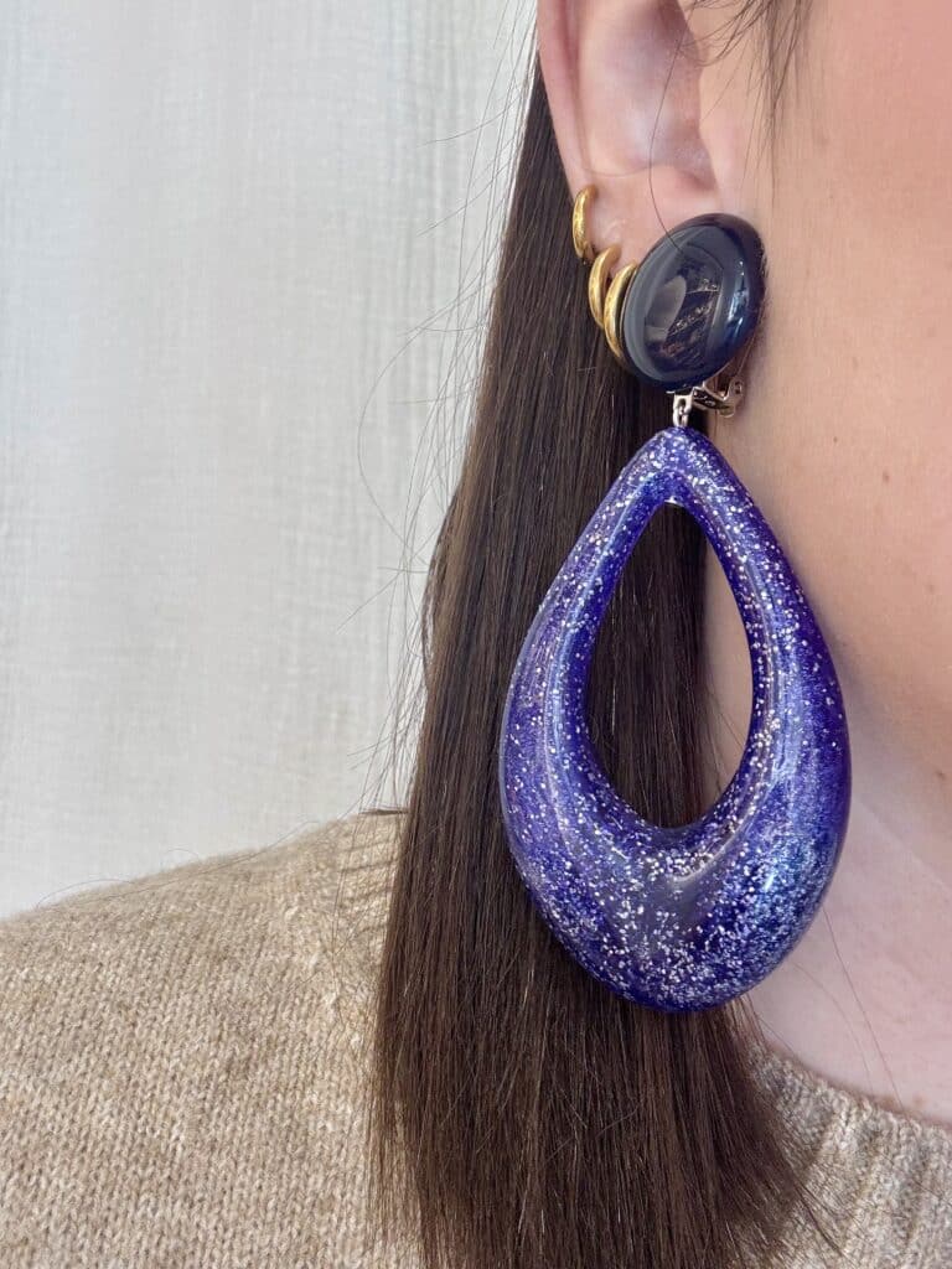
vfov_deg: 60.0
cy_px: 634
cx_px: 476
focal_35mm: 30
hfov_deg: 46.8
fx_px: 1100
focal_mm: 2.69
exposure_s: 1/50
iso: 50
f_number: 1.9
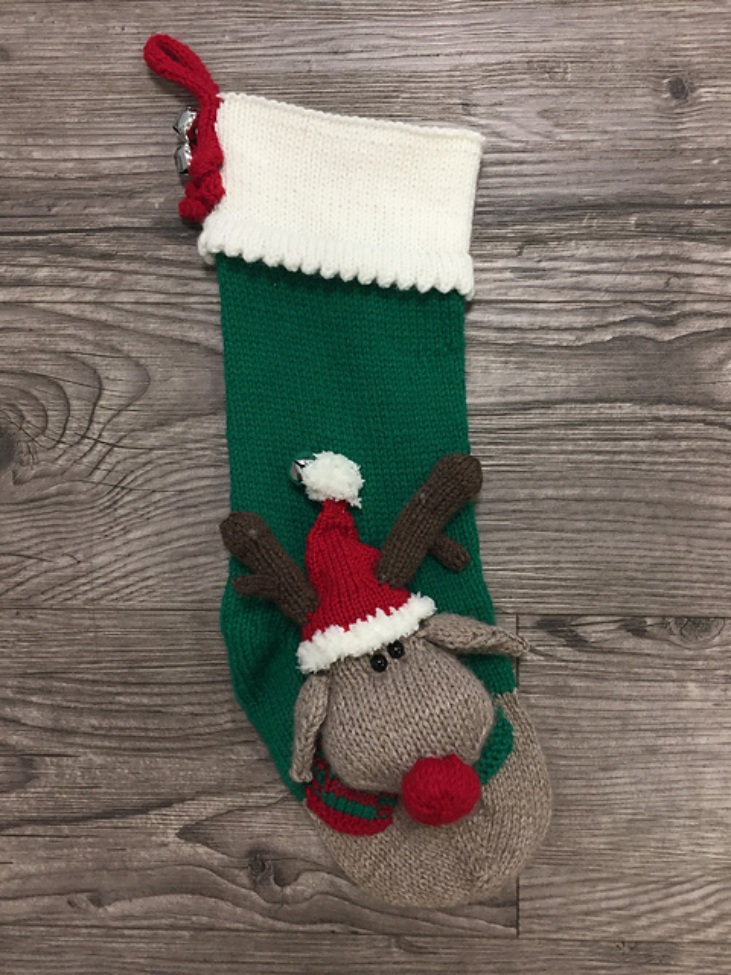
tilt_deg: -86.3
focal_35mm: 29
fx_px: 817
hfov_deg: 48.2
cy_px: 488
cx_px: 366
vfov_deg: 61.7
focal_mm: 4.15
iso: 50
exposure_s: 1/30
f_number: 2.2
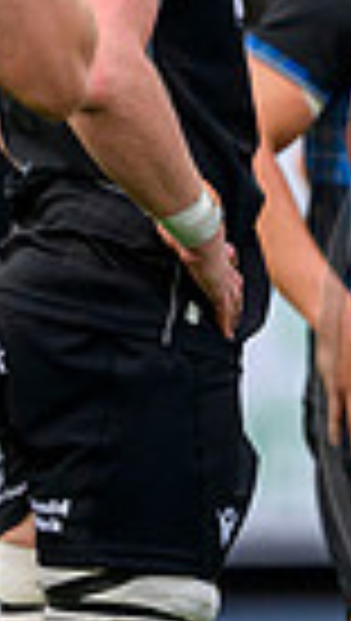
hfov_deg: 0.6
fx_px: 34702
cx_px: 755
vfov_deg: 1.0
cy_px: 327
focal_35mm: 2105
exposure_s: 1/2000
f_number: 3.2
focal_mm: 400
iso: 2000
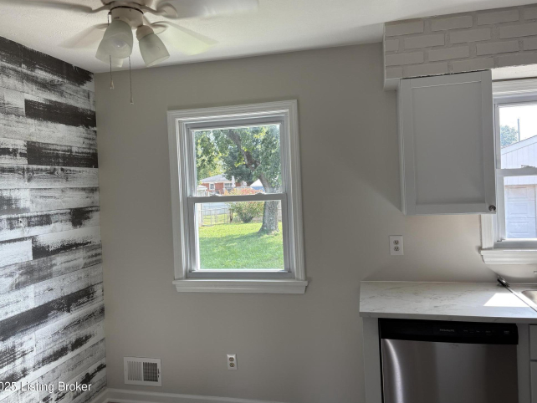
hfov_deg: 65.3
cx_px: 260
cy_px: 196
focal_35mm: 27
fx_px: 419
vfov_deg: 51.4
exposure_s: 1/122
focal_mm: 5.96
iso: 32
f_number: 1.6
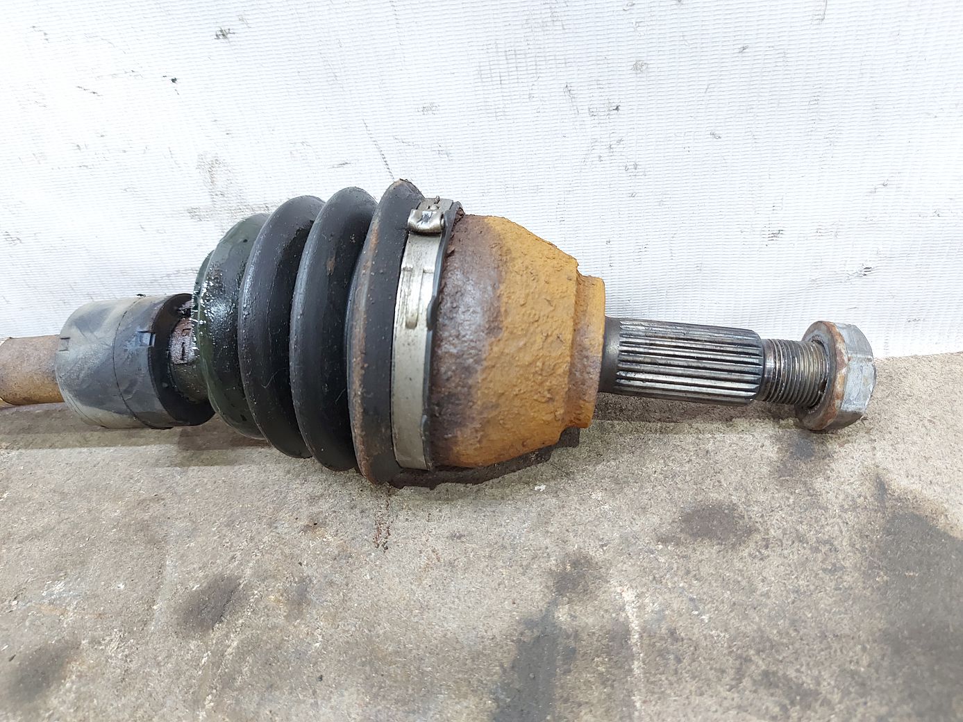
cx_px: 482
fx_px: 668
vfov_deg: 56.8
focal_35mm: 24
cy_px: 361
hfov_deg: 71.6
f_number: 1.8
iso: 250
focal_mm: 5.23
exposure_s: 1/25
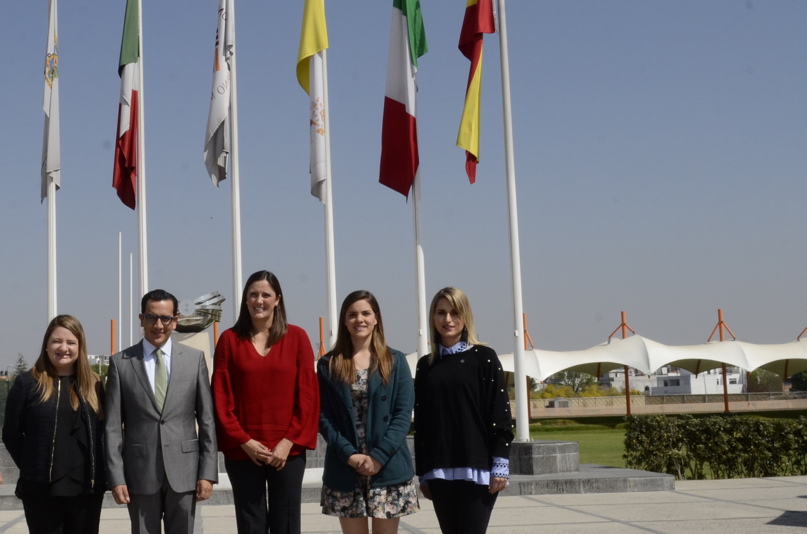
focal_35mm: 54
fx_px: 1208
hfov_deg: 36.2
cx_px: 215
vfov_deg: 24.9
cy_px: 260
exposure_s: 1/250
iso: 320
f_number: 14
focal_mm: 20
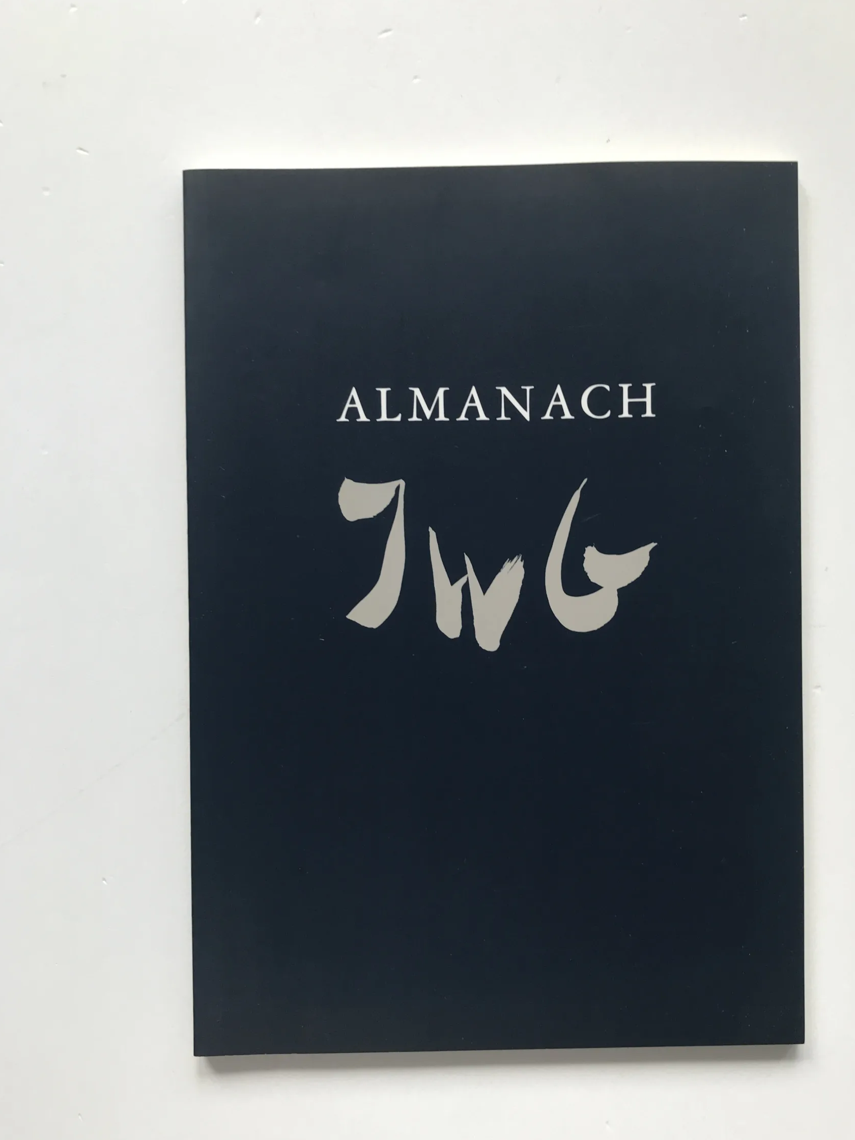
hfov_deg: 44.1
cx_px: 477
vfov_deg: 56.7
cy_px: 621
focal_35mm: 32
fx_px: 1054
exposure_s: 1/93
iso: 32
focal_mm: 3.99
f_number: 1.8
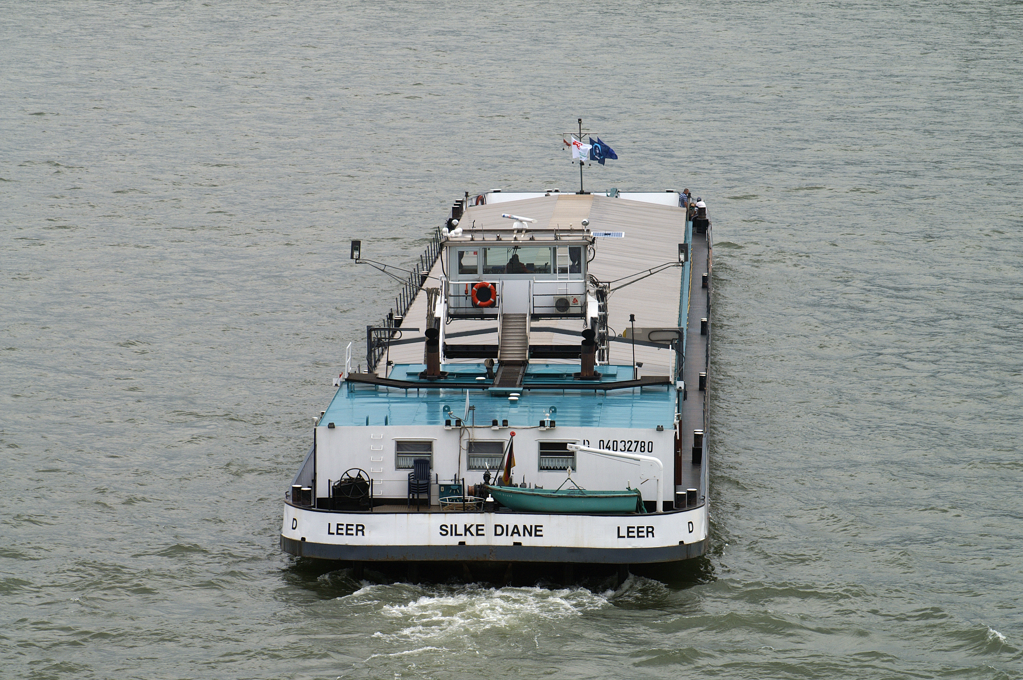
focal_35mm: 202
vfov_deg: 6.8
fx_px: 5749
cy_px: 340
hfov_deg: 10.2
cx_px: 512
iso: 100
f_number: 11
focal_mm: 135
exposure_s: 1/160
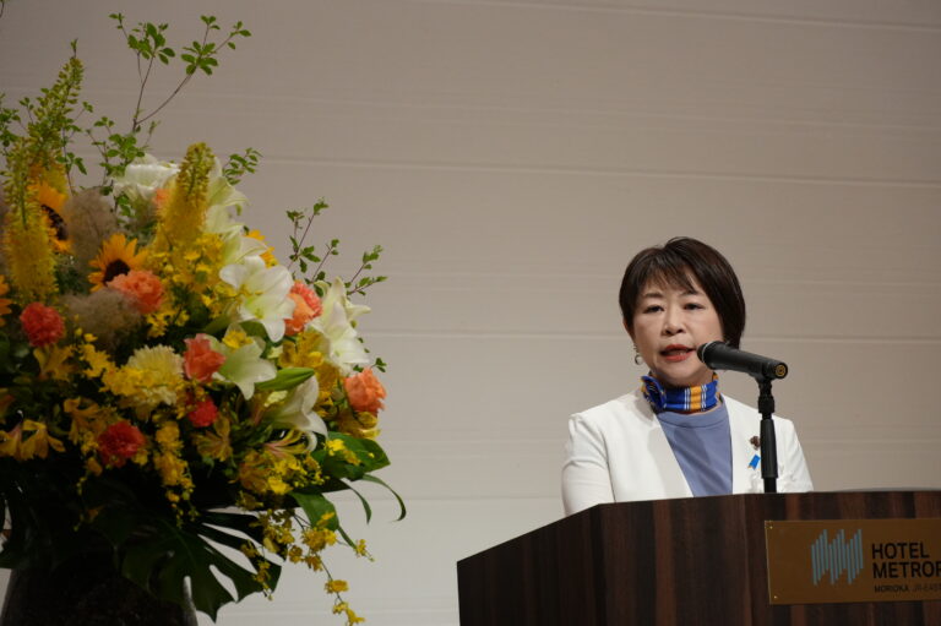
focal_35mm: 132
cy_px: 313
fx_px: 3448
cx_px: 470
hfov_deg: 15.5
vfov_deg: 10.4
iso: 1250
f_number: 5.6
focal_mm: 88
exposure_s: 1/160
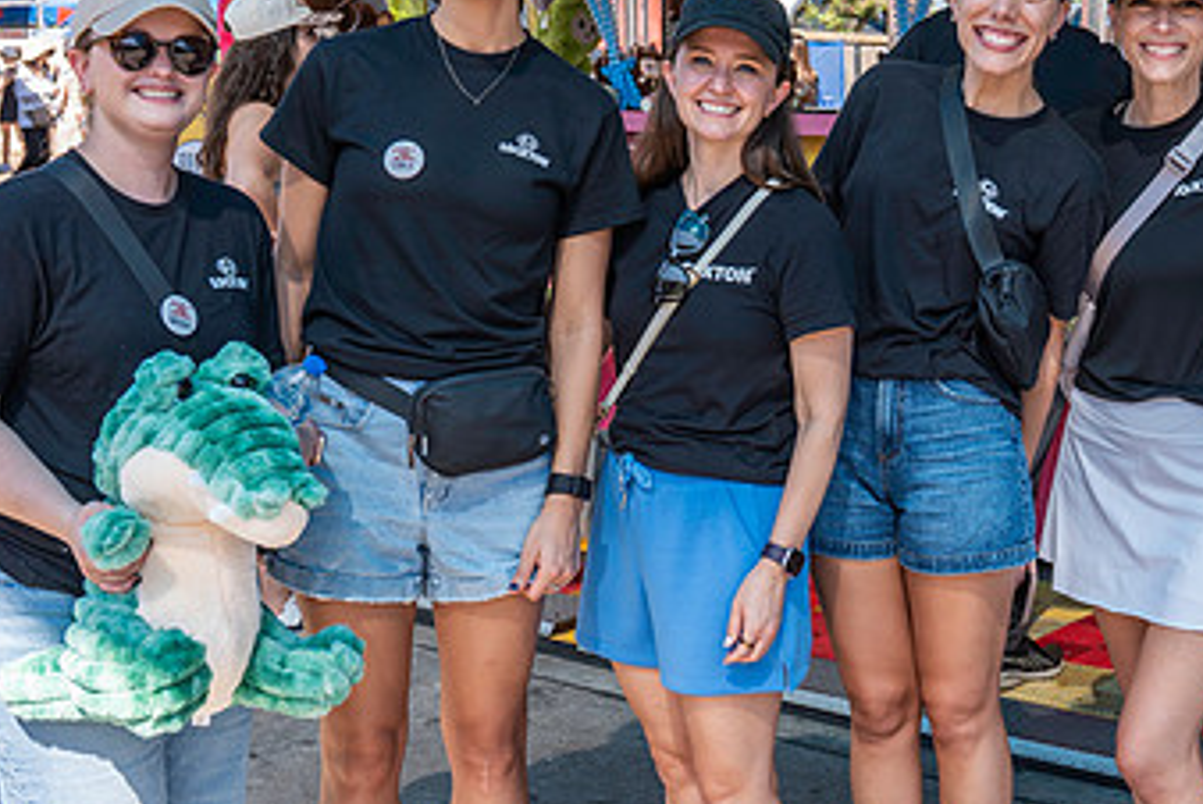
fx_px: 1973
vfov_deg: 23.0
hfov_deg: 33.5
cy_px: 304
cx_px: 839
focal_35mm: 59
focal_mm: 30
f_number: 5.6
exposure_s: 1/200
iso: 125
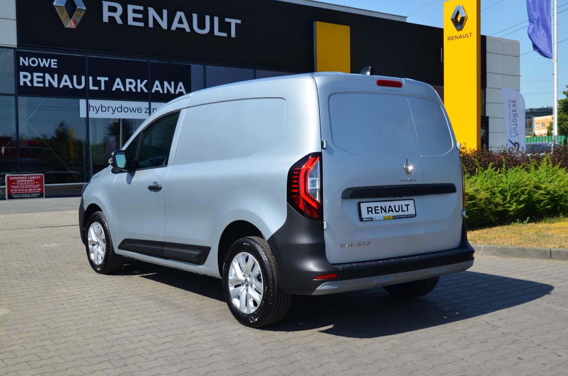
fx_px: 661
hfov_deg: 46.5
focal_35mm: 42
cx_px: 284
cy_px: 188
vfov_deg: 31.8
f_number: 8
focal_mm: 28
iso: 200
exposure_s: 1/250
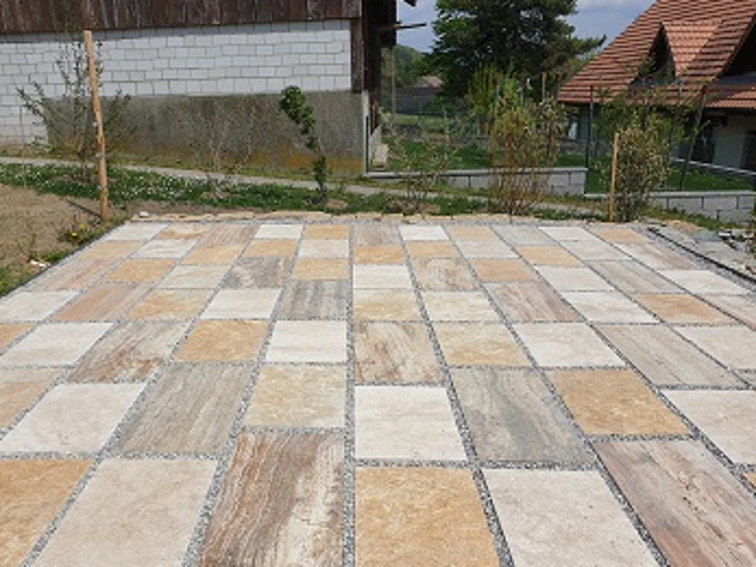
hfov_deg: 59.8
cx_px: 338
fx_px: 655
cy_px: 325
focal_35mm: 30
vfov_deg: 46.6
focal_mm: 4.3
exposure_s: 1/3425
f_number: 2.4
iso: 50
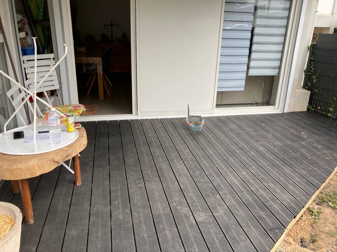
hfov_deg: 63.4
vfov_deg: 49.7
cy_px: 126
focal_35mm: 28
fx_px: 273
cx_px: 168
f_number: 1.8
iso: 20
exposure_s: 1/308
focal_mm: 3.99
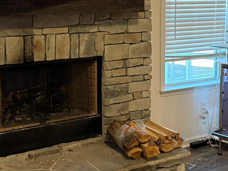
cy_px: 28
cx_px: 104
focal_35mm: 62
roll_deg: +0.5
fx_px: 408
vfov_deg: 23.2
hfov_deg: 31.2
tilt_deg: -4.6
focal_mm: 5.96
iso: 320
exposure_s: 1/60
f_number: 1.6
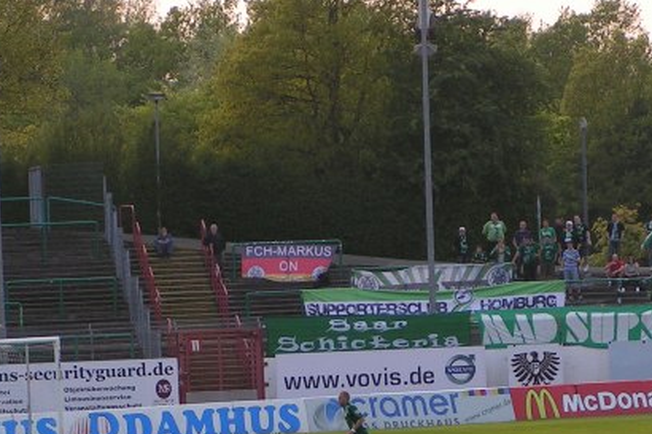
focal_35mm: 276
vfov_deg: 5.0
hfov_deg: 7.5
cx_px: 358
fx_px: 4996
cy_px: 297
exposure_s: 1/200
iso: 50
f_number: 4.5
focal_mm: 20.9
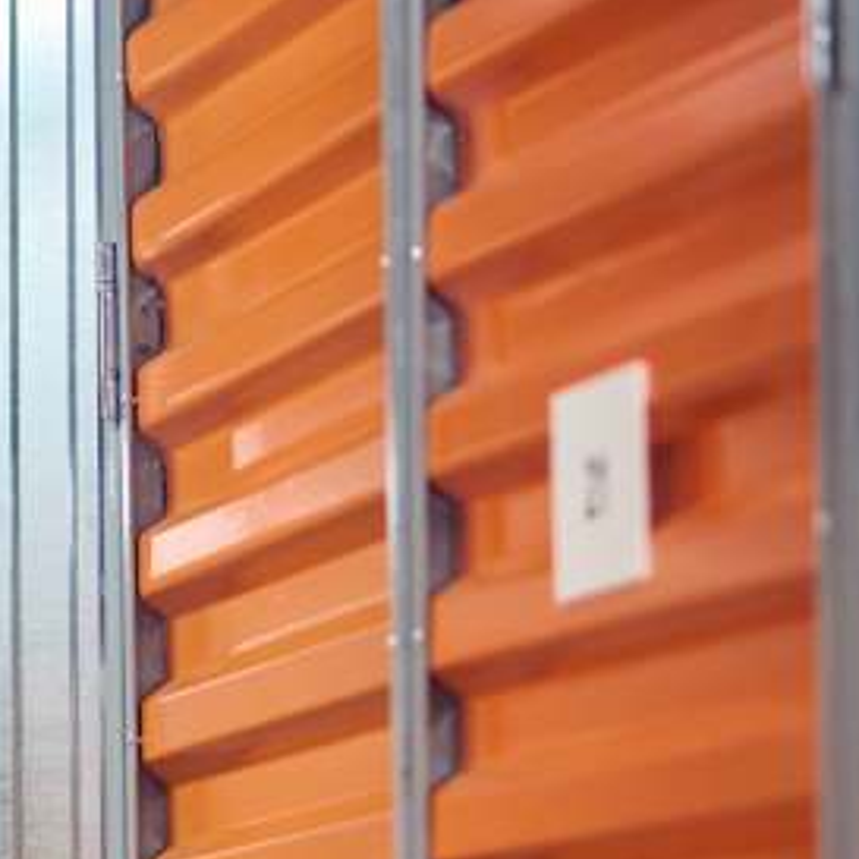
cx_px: -714
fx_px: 8928
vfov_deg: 5.5
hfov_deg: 5.4
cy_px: 1148
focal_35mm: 318
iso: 400
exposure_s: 1/160
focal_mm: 85
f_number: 2.5
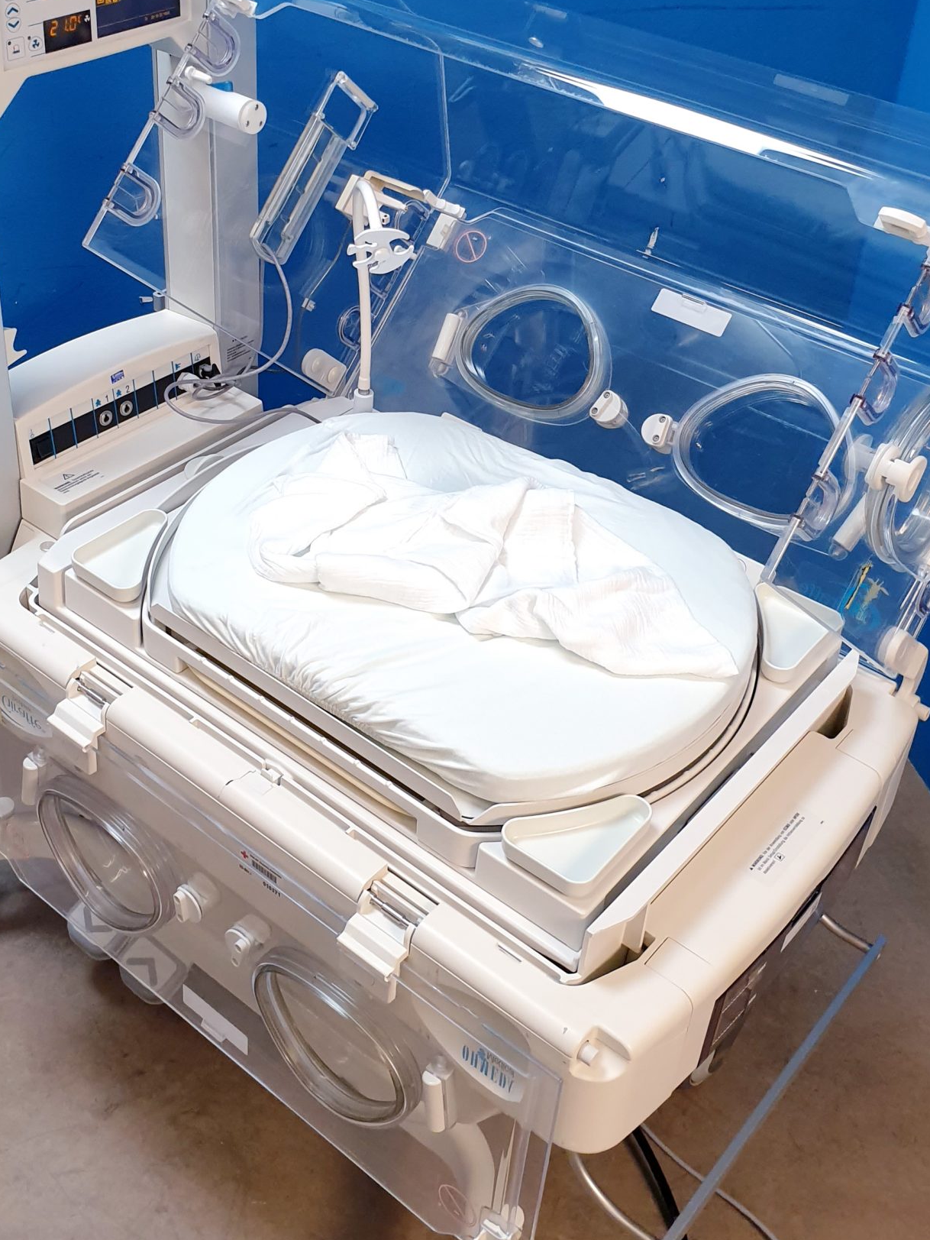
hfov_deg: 35.1
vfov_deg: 45.3
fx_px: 1468
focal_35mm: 41
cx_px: 383
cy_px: 441
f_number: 2.4
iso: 160
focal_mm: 4.3
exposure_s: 1/50
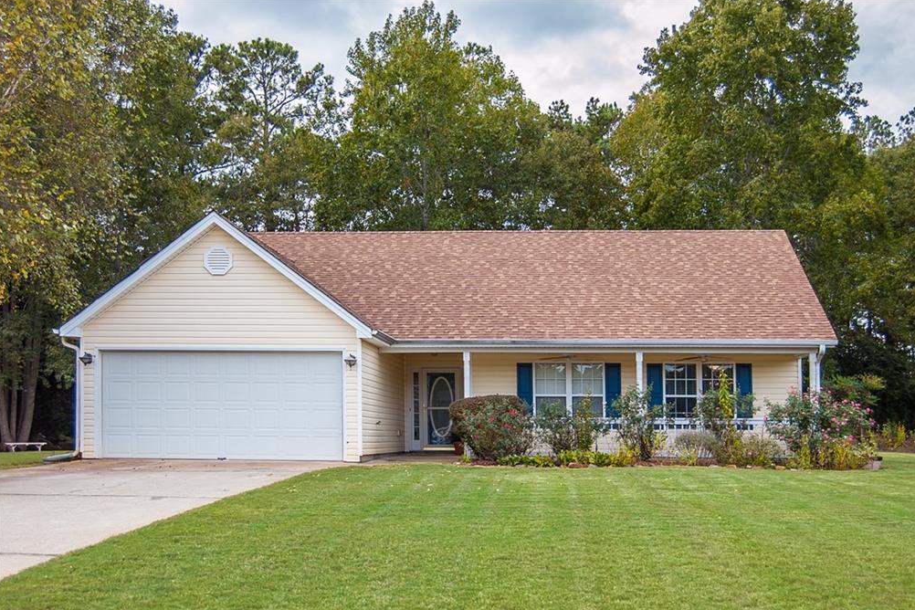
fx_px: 1245
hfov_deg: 40.3
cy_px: 308
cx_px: 464
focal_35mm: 49
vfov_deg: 27.5
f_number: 5.6
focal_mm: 32
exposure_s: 1/350
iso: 200
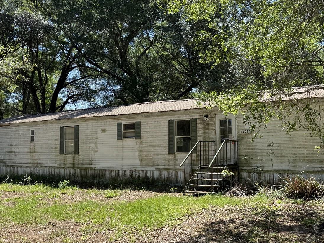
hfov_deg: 51.6
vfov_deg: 40.6
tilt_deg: +2.7
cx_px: 218
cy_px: 138
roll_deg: -0.2
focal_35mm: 35
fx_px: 328
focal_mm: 6.76
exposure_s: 1/1410
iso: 80
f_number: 1.78
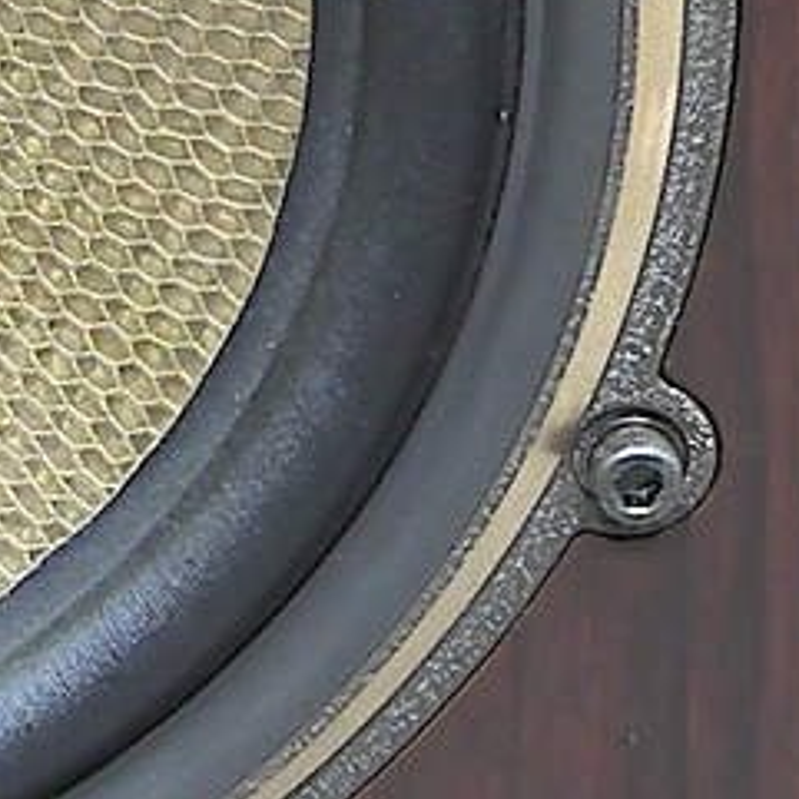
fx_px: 10576
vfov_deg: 4.3
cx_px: -534
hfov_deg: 4.3
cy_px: -20
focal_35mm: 405
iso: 1600
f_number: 5.1
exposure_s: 1/15
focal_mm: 20.6
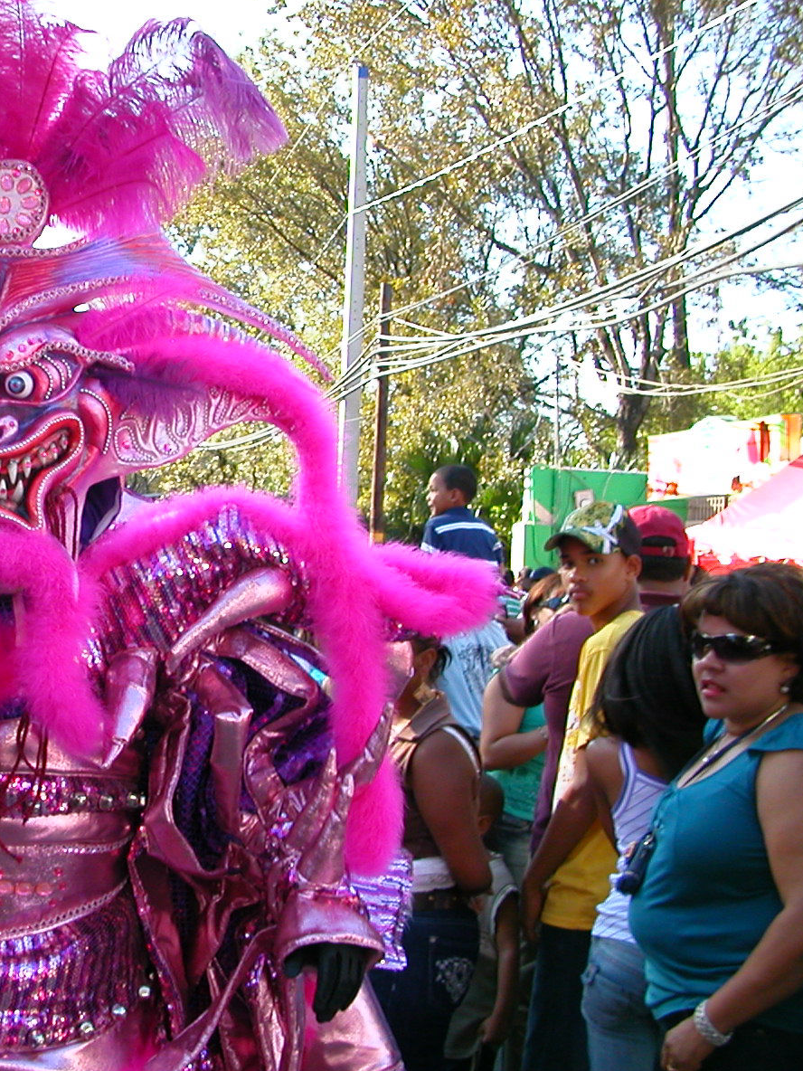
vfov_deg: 38.2
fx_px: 1546
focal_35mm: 50
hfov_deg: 28.1
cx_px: 86
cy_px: 536
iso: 100
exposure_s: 1/212
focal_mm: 5.6
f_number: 2.7
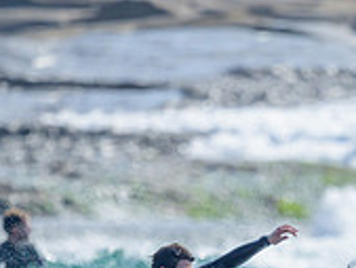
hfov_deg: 0.8
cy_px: 391
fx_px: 27170
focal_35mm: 2640
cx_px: 305
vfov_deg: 0.6
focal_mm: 800
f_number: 6.3
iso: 250
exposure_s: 1/2000
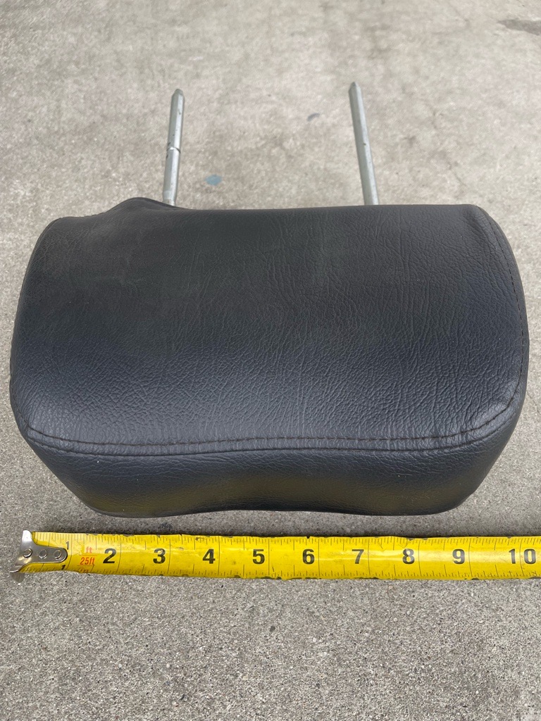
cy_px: 360
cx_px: 270
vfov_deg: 67.3
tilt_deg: -54.6
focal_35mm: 26
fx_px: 542
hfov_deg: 53.1
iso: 100
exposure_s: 1/121
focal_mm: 5.1
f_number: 1.6
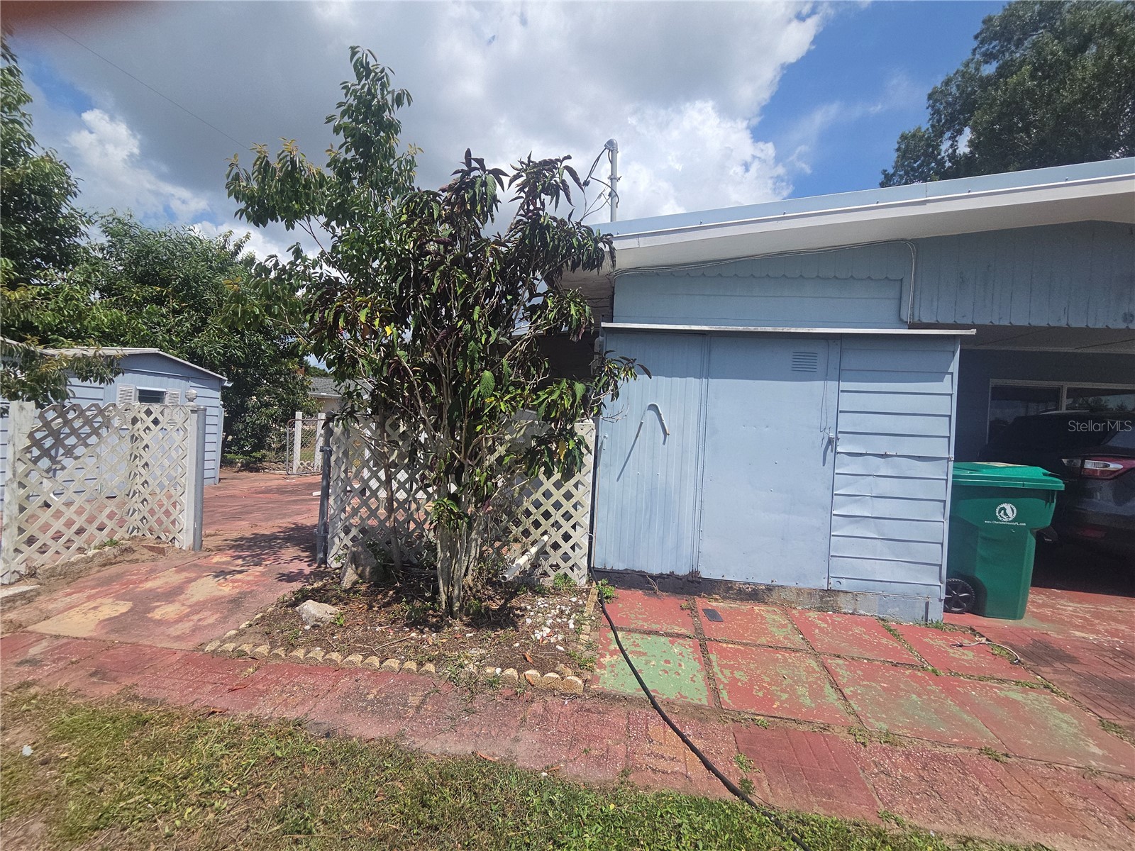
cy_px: 426
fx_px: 426
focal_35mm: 13
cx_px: 568
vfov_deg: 89.9
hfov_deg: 106.2
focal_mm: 2.2
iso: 50
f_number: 2.2
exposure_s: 1/1941
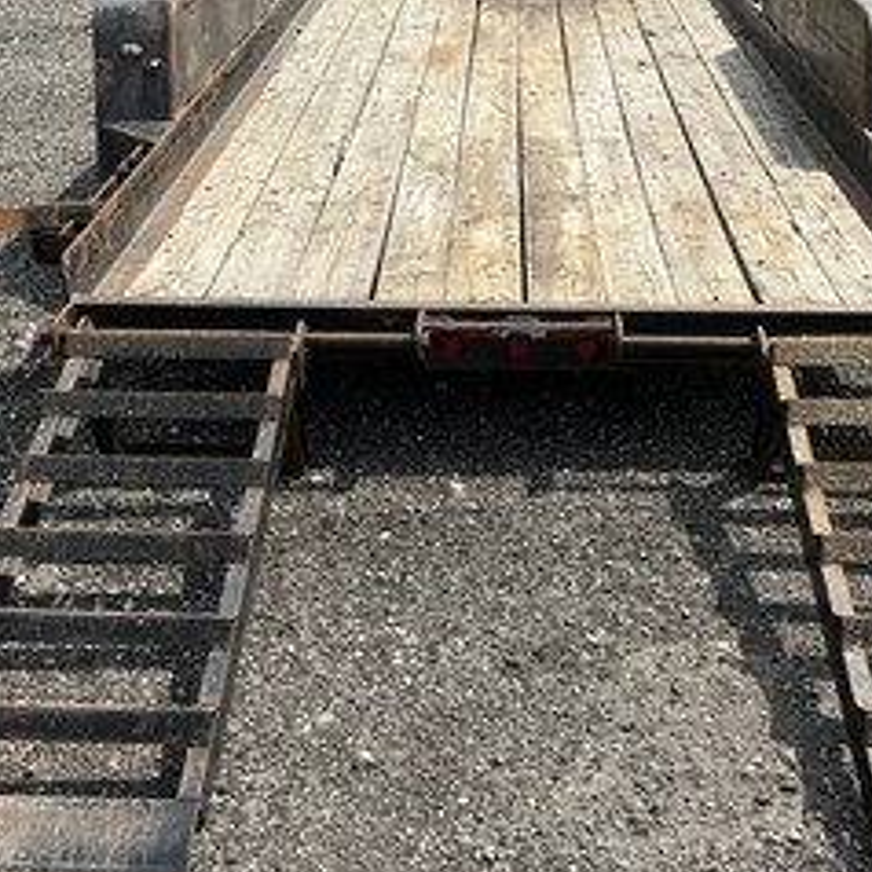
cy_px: 484
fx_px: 1225
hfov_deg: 39.1
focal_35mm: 43
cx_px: 491
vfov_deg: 39.1
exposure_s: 1/1626
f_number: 1.8
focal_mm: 3
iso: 25
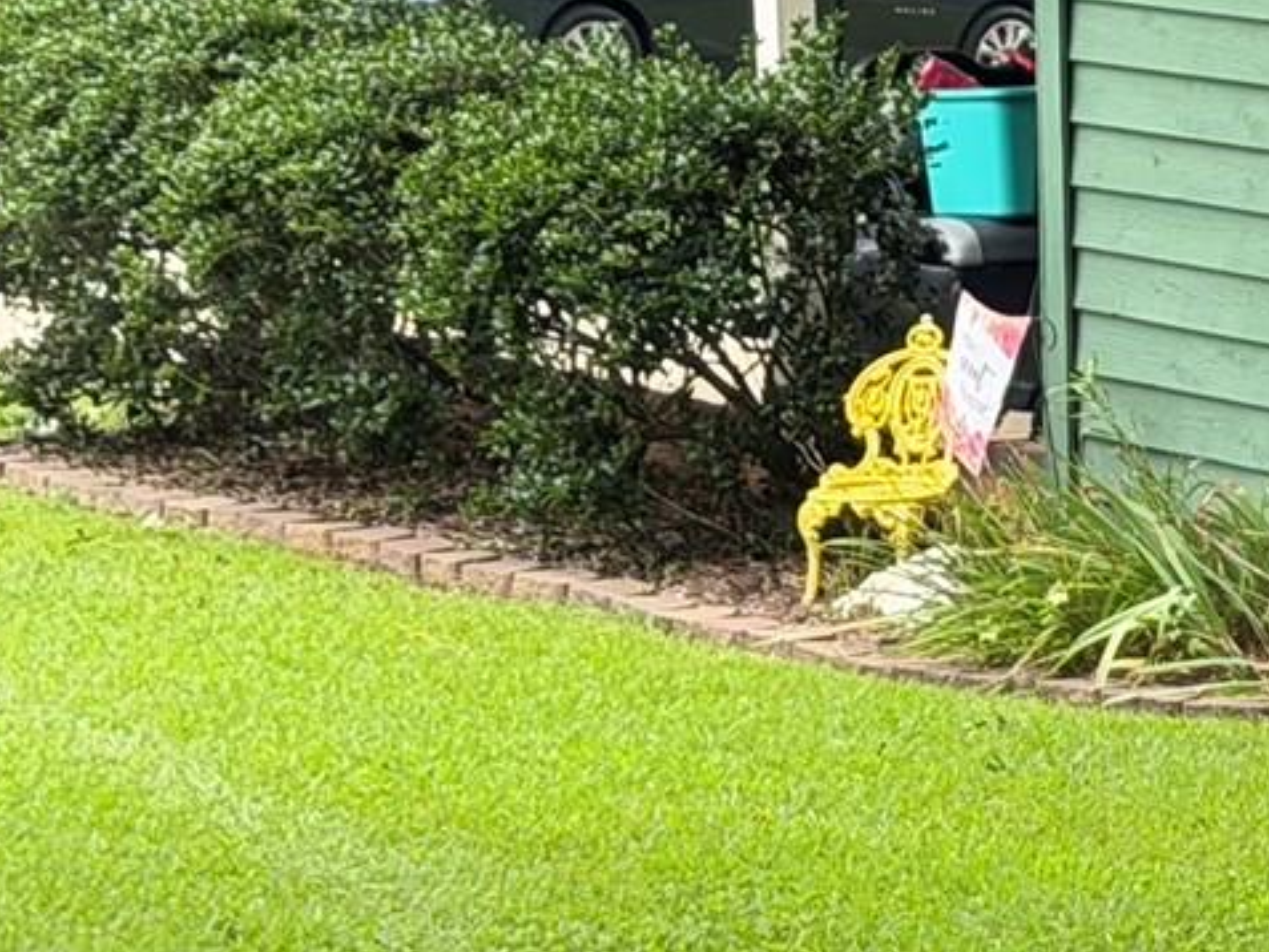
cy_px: 104
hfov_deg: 9.0
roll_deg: +2.6
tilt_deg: -1.0
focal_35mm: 206
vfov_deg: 7.2
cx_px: 2644
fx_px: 7554
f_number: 1.78
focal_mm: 6.76
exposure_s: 1/121
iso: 50
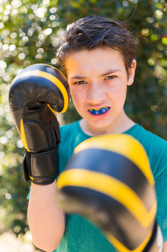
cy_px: 126
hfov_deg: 37.8
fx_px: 244
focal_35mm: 35
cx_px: 84
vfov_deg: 54.5
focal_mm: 35
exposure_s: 1/800
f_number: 1.6
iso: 100
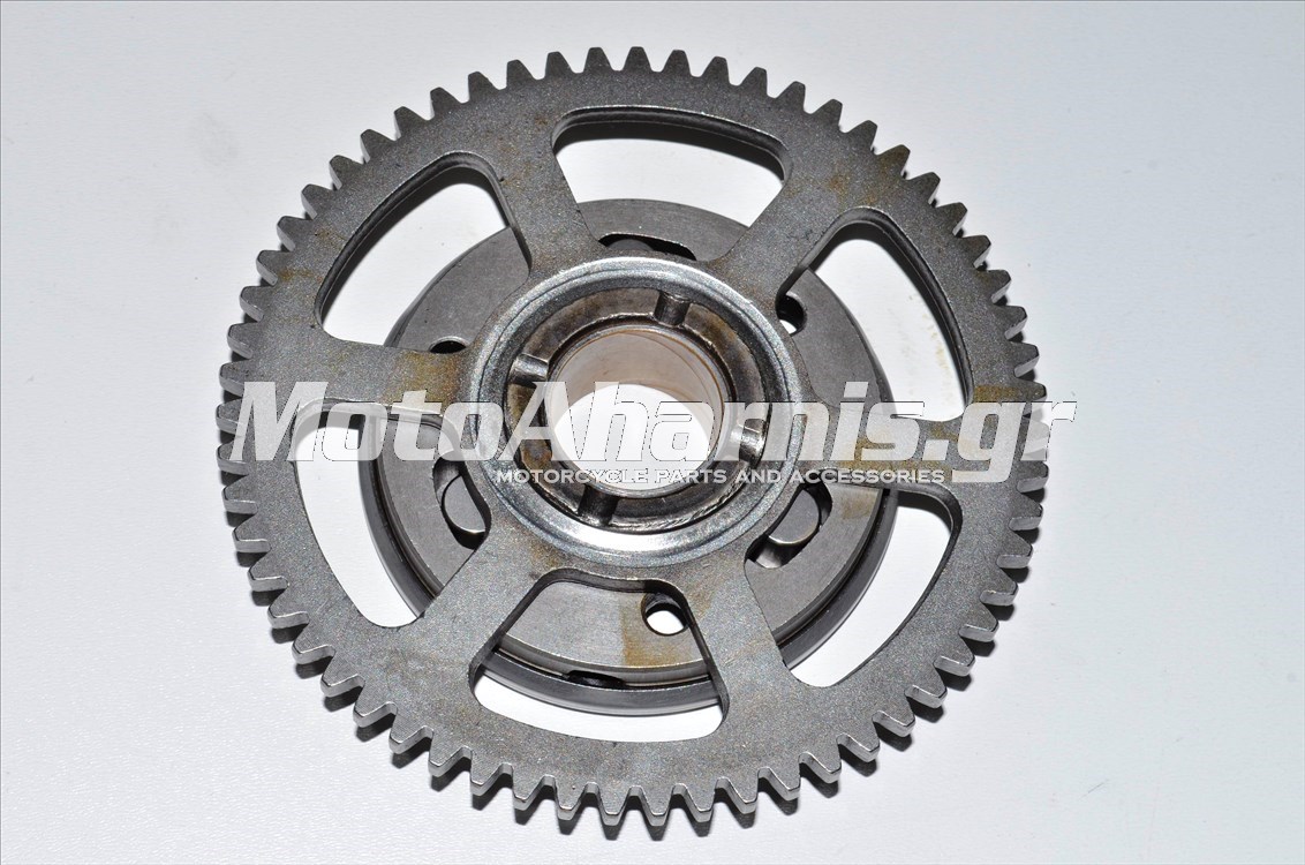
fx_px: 2985
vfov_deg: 16.5
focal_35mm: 82
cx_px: 652
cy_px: 432
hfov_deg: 24.7
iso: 160
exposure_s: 1/100
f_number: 14
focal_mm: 55
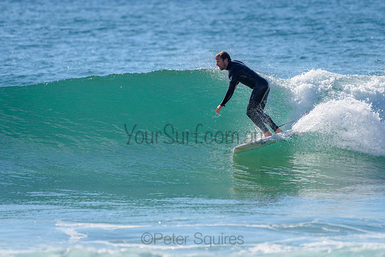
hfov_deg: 3.4
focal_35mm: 613
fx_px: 6557
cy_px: 120
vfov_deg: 2.2
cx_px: 200
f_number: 5.6
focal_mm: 500
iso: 280
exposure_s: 1/3200
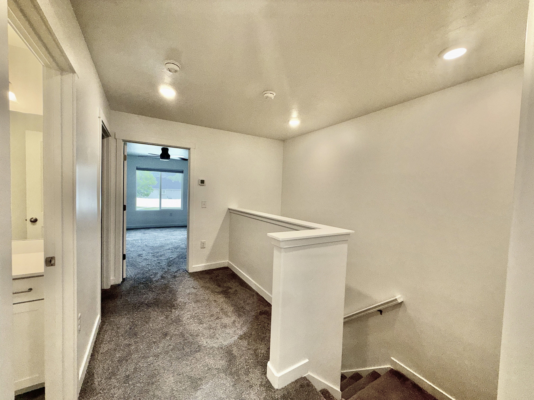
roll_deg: -2.5
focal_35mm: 14
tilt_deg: -2.6
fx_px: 216
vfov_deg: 85.7
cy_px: 200
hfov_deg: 102.1
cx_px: 267
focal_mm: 2.22
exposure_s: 1/122
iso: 40
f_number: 2.2
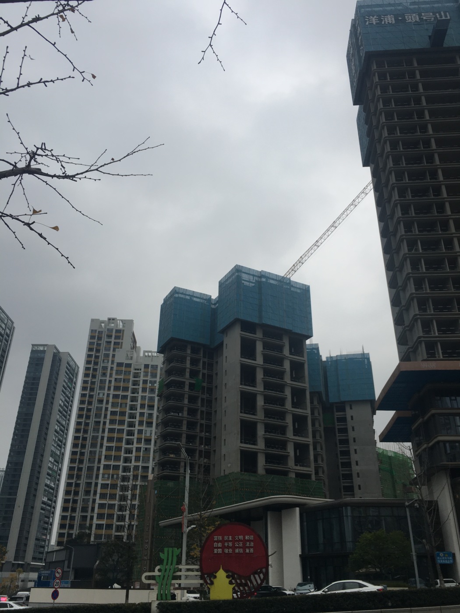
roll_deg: -1.5
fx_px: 514
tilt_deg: +29.1
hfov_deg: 48.2
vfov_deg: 61.7
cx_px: 230
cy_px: 306
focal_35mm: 29
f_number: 2.2
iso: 25
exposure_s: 1/513
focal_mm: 4.15
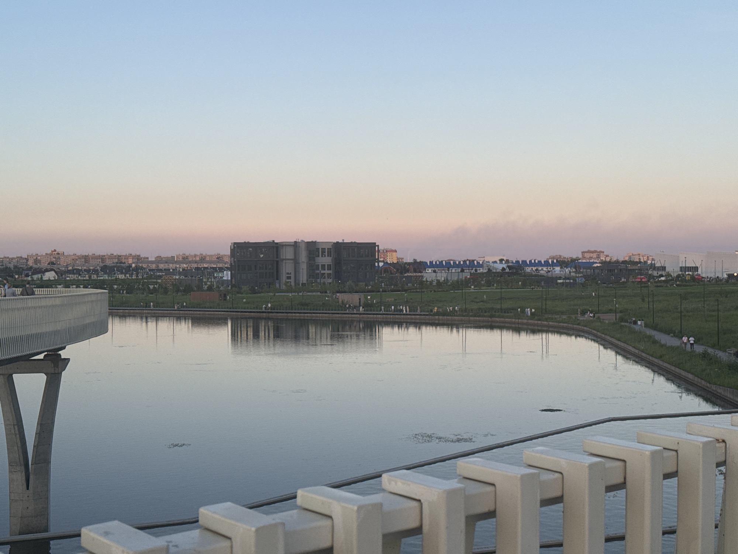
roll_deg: -0.1
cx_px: 369
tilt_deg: -0.2
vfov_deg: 30.3
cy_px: 277
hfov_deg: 39.7
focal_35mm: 48
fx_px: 1023
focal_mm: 6.76
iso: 64
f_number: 1.78
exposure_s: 1/731
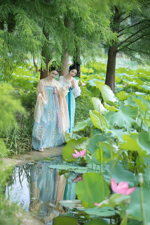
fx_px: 875
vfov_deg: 14.7
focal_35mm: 140
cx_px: 75
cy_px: 112
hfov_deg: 9.8
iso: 100
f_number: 2.8
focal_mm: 140
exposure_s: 1/200
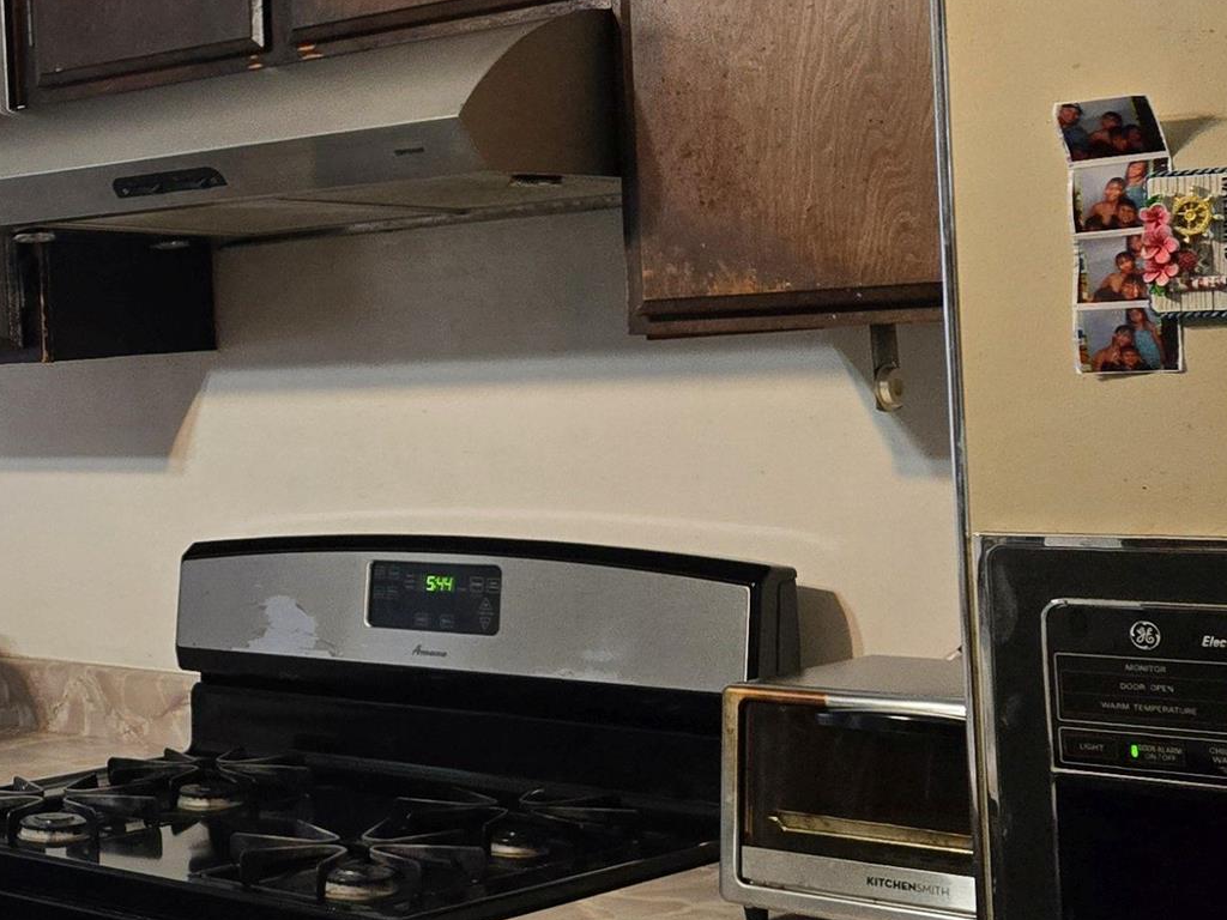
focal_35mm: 69
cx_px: -355
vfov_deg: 21.3
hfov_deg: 24.6
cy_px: 446
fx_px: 2446
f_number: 1.8
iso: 400
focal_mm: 5.4
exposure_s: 1/120
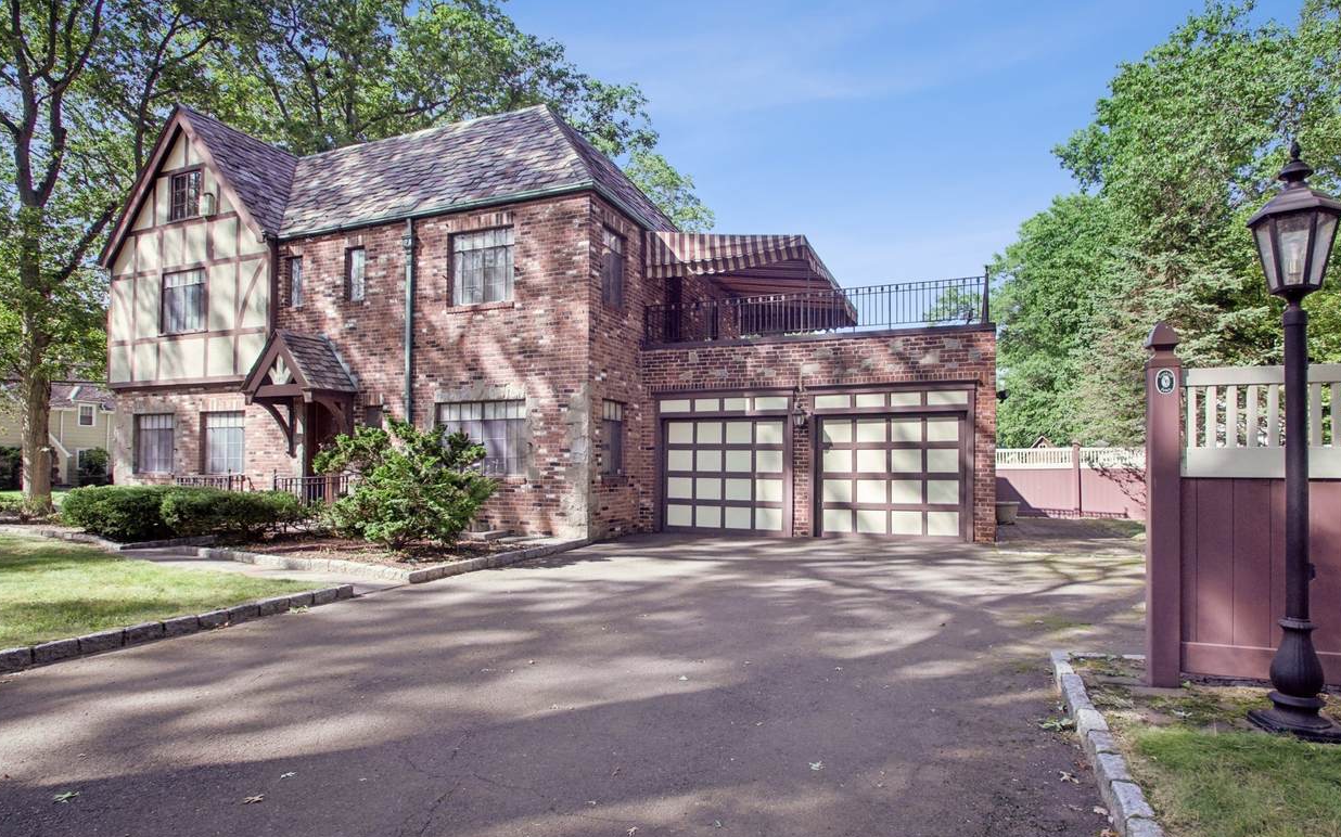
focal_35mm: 19
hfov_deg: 88.0
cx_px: 662
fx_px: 694
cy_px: 427
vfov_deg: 62.2
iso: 400
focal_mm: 12
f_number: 8
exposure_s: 1/320
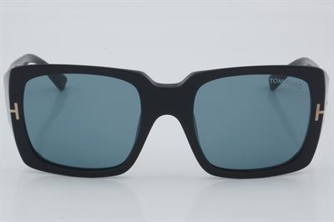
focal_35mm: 82
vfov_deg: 16.5
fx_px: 765
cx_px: 167
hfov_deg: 24.6
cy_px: 111
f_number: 32
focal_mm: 55
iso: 100
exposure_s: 1/3
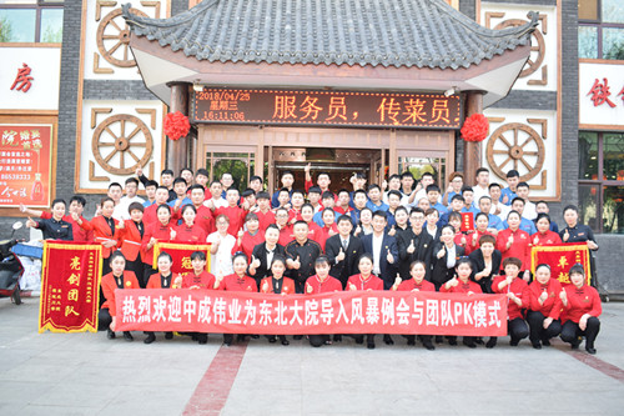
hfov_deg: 55.1
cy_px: 208
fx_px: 598
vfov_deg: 38.3
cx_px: 312
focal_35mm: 34
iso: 800
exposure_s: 1/200
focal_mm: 23
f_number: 5
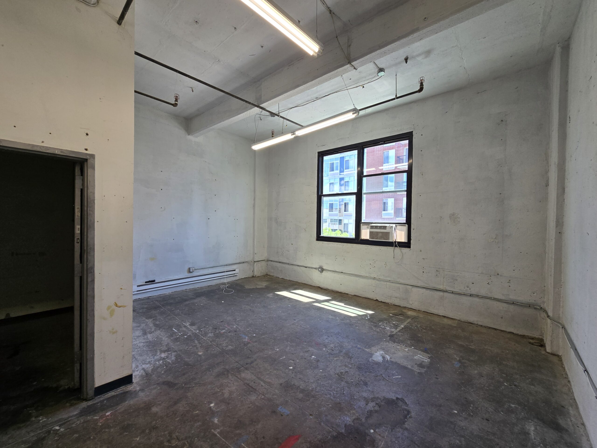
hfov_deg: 106.2
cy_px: 224
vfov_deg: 89.9
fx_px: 224
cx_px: 298
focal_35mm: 13
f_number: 2.2
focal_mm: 2.2
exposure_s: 1/120
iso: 64
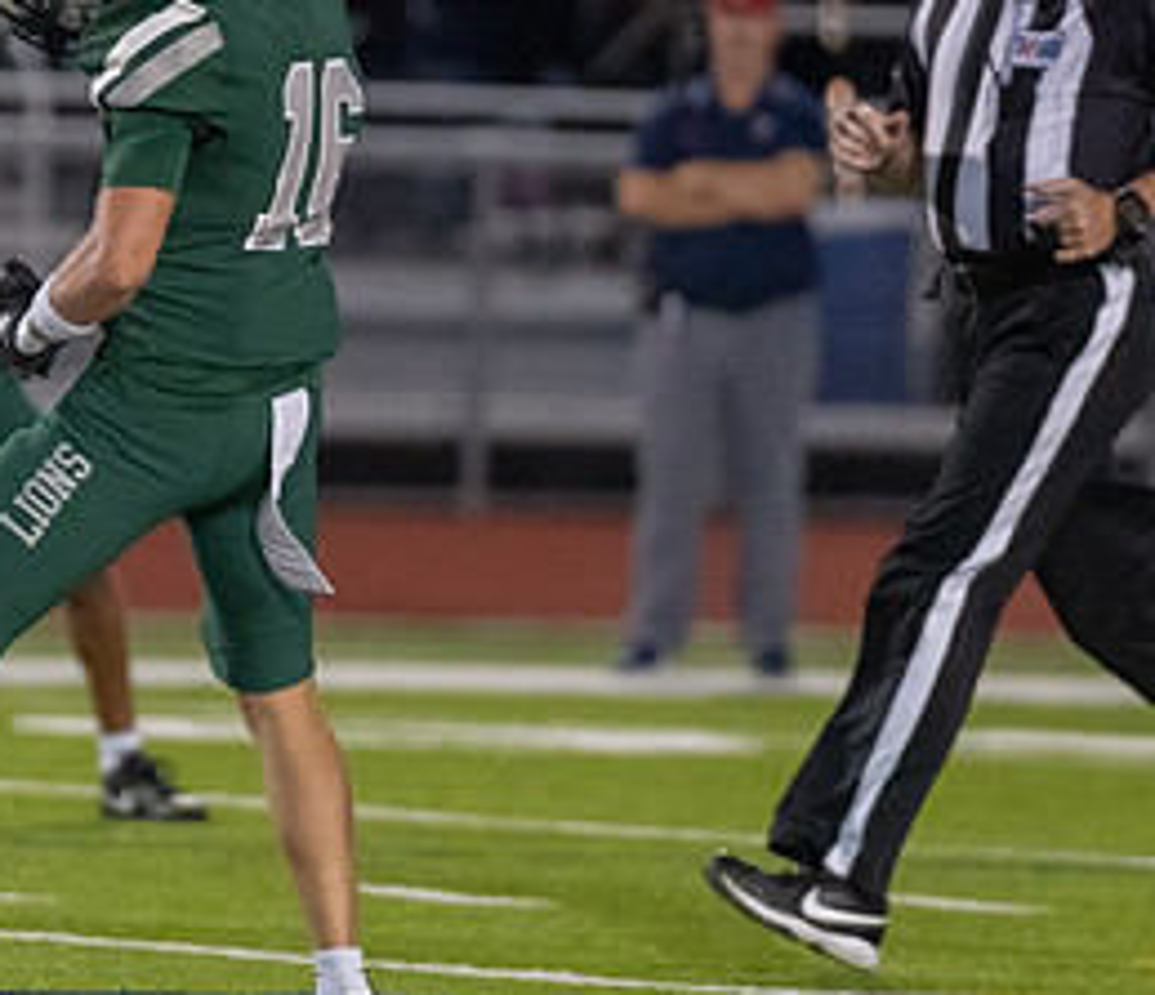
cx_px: 78
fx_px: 23776
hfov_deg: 2.8
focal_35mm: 675
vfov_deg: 2.4
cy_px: 301
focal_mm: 200
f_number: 2.8
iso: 5000
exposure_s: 1/1250
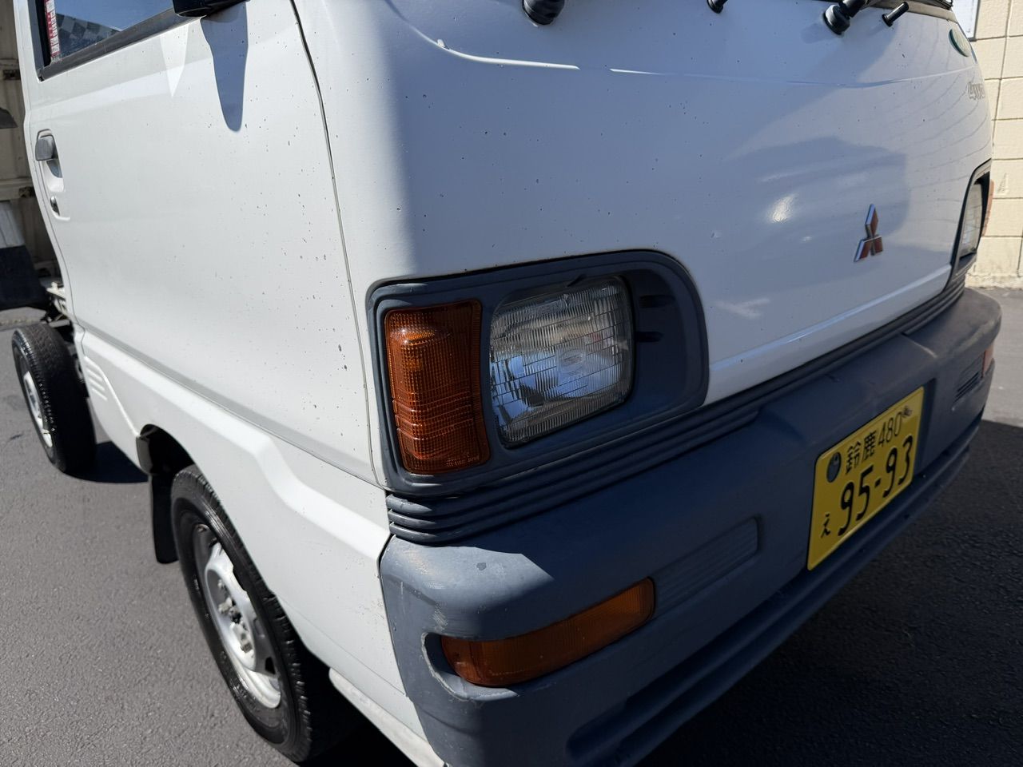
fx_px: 709
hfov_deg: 71.6
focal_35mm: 24
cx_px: 512
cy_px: 384
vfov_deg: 56.8
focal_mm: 6.76
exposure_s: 1/6711
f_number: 1.78
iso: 80
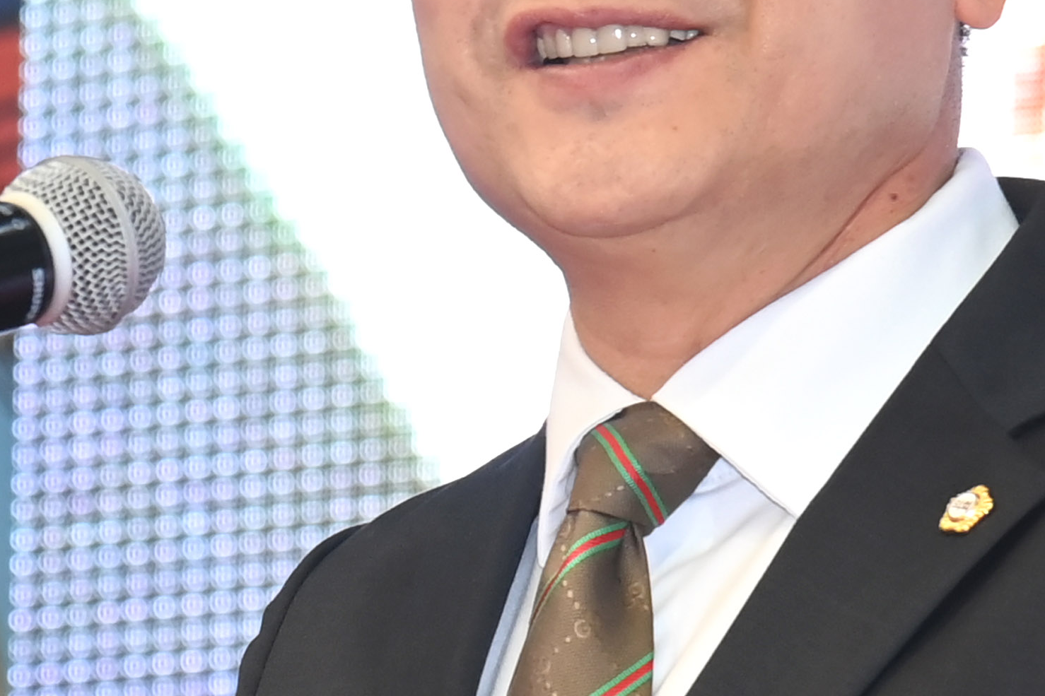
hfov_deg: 4.6
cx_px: 107
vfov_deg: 3.0
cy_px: 509
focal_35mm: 452
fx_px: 13118
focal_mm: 120
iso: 1250
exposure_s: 1/200
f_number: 6.3
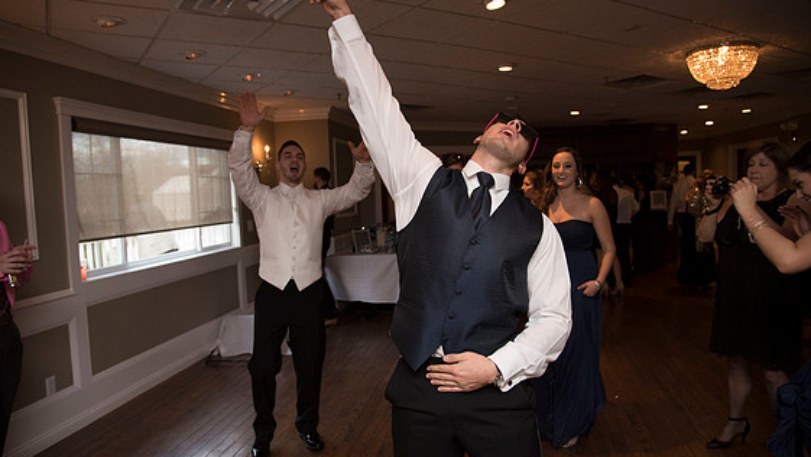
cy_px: 228
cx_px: 398
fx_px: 559
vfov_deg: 44.4
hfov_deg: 71.9
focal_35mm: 26
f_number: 4
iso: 2000
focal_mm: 24
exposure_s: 1/200
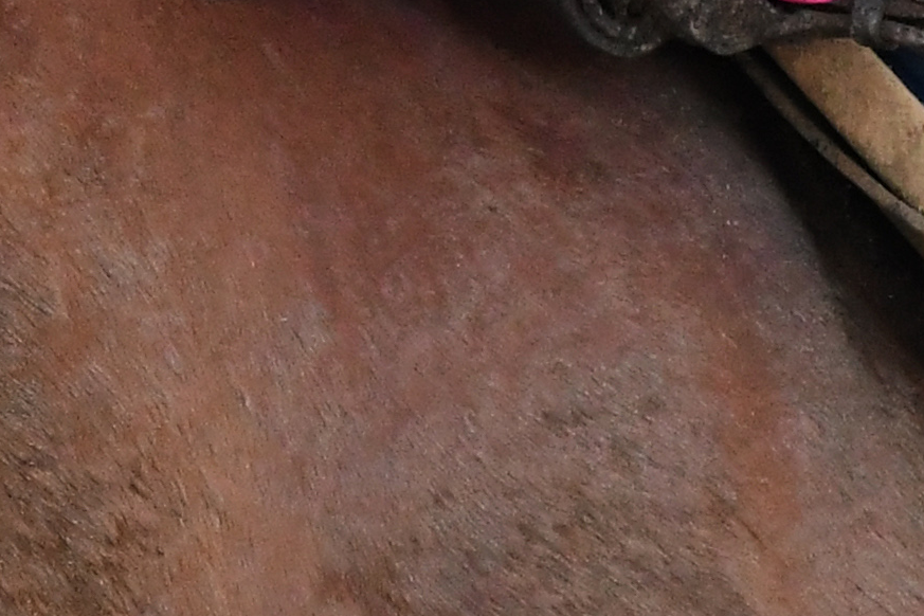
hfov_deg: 0.7
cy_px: -152
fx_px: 72169
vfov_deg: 0.5
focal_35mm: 2812
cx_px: 243
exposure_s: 1/2000
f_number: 4.5
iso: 3200
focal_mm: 300
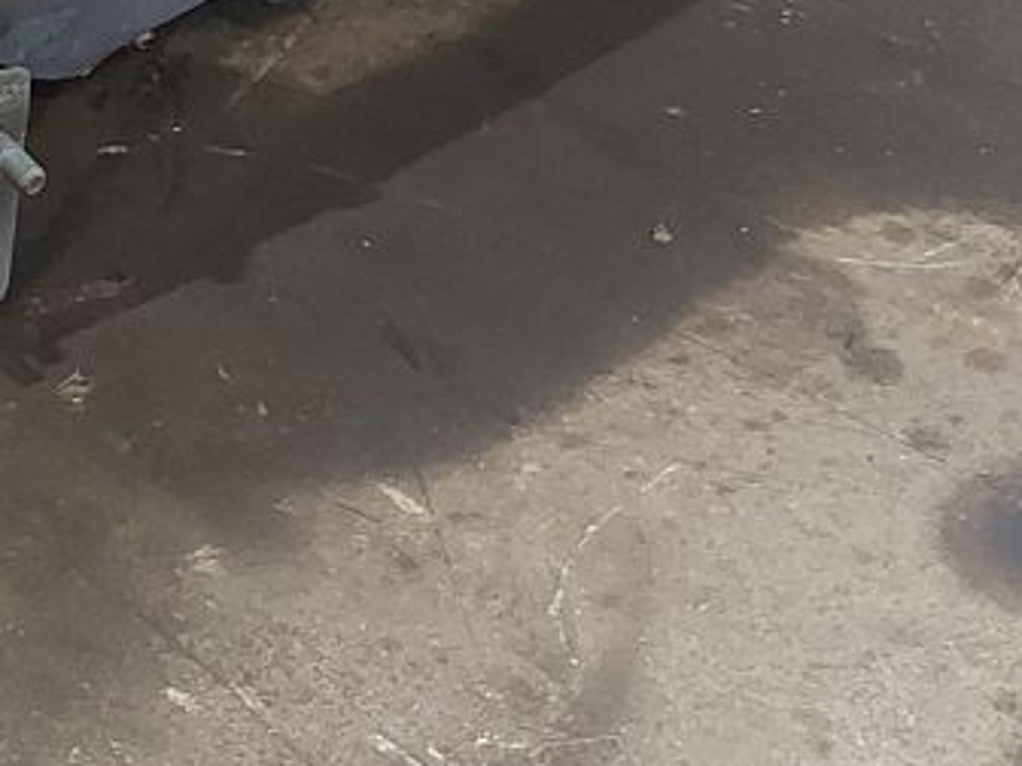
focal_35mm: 99
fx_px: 2923
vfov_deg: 13.1
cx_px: -519
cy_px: -720
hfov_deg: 17.7
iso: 200
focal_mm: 5.23
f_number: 1.8
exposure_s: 1/25
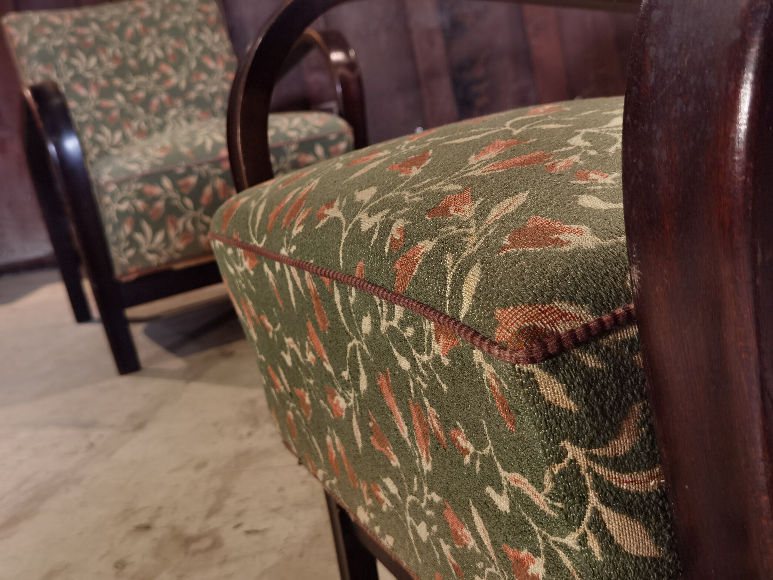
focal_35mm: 45
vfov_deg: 32.2
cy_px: 290
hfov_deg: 42.1
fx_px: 1005
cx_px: 386
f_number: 1.9
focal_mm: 6.71
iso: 160
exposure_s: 1/50
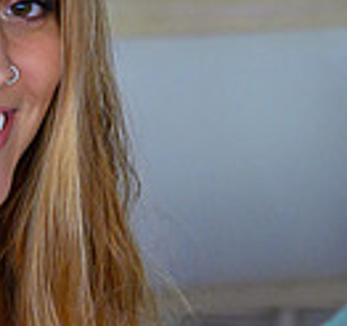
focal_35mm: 401
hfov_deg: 4.5
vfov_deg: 4.2
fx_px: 4411
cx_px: -229
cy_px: 255
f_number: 4
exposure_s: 1/60
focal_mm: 70
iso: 1600
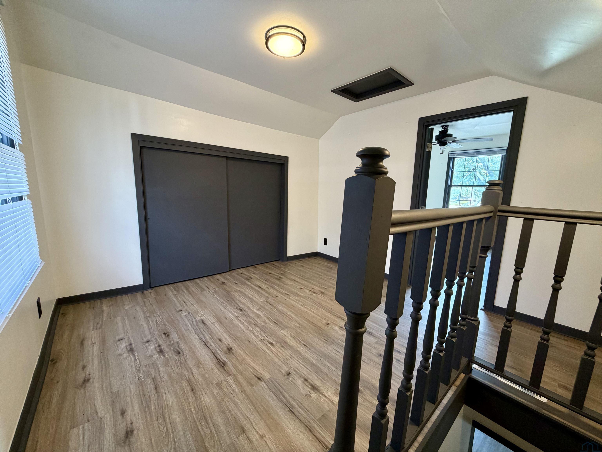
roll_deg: -1.4
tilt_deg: -9.1
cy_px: 226
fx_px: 243
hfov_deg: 102.1
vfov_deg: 85.7
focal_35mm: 14
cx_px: 301
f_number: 2.2
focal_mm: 2.22
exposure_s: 1/60
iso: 200
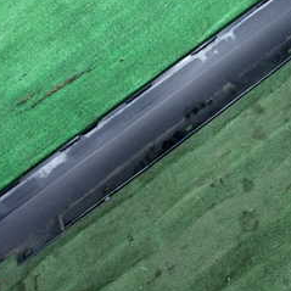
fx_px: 675
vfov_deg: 24.1
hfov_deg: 24.2
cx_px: 197
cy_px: 82
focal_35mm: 71
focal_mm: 5.79
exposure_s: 1/125
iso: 640
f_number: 2.4
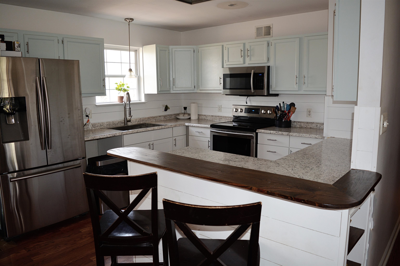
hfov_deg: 67.4
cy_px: 133
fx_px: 300
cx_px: 200
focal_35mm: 27
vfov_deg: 47.9
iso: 400
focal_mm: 18
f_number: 3.5
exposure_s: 1/100
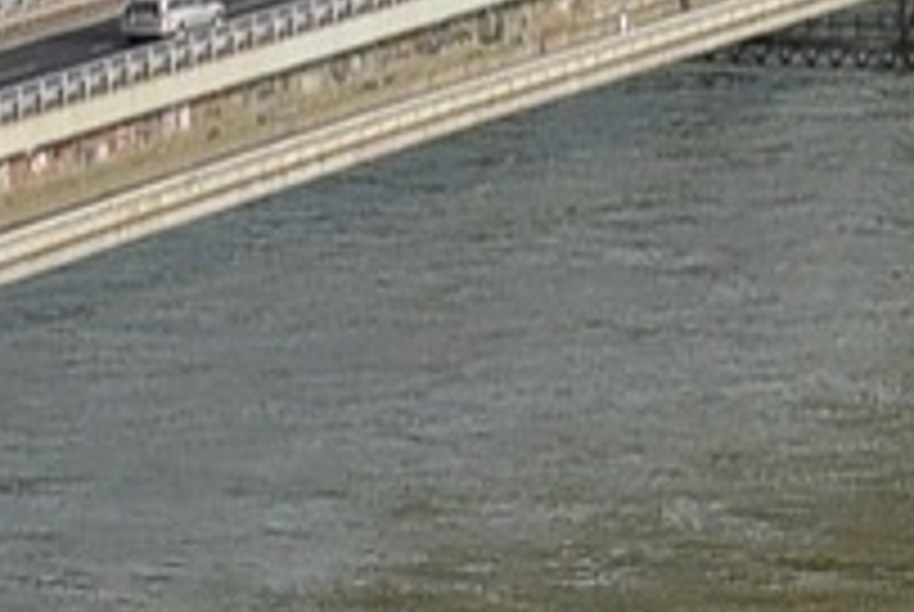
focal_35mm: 379
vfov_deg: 3.6
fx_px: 9636
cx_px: 630
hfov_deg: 5.4
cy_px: -421
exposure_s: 1/400
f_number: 11
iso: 400
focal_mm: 32
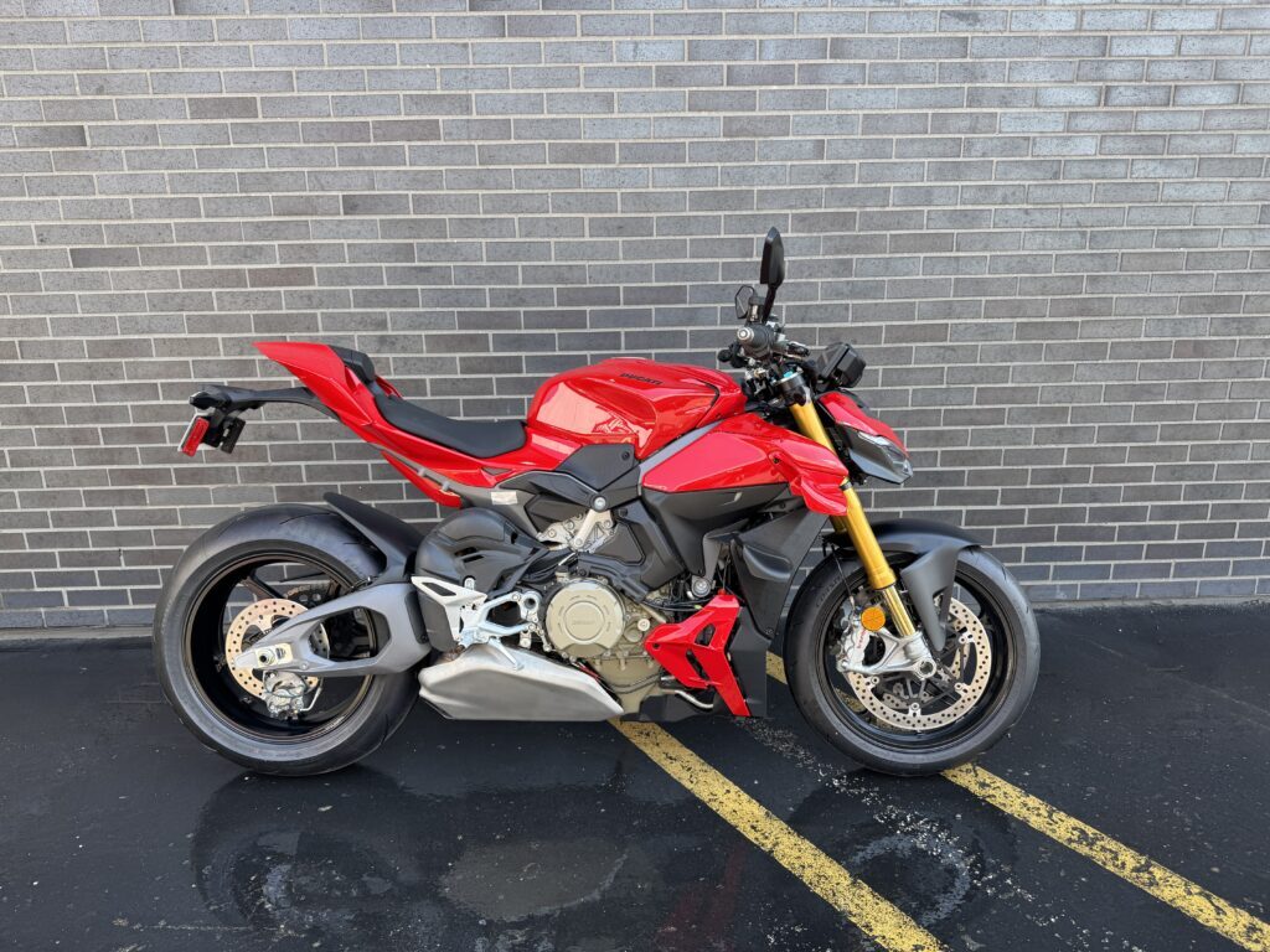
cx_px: 635
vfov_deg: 56.8
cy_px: 476
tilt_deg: -16.2
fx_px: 881
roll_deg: +0.6
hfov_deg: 71.6
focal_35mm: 24
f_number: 1.78
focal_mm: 6.76
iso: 64
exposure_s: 1/193
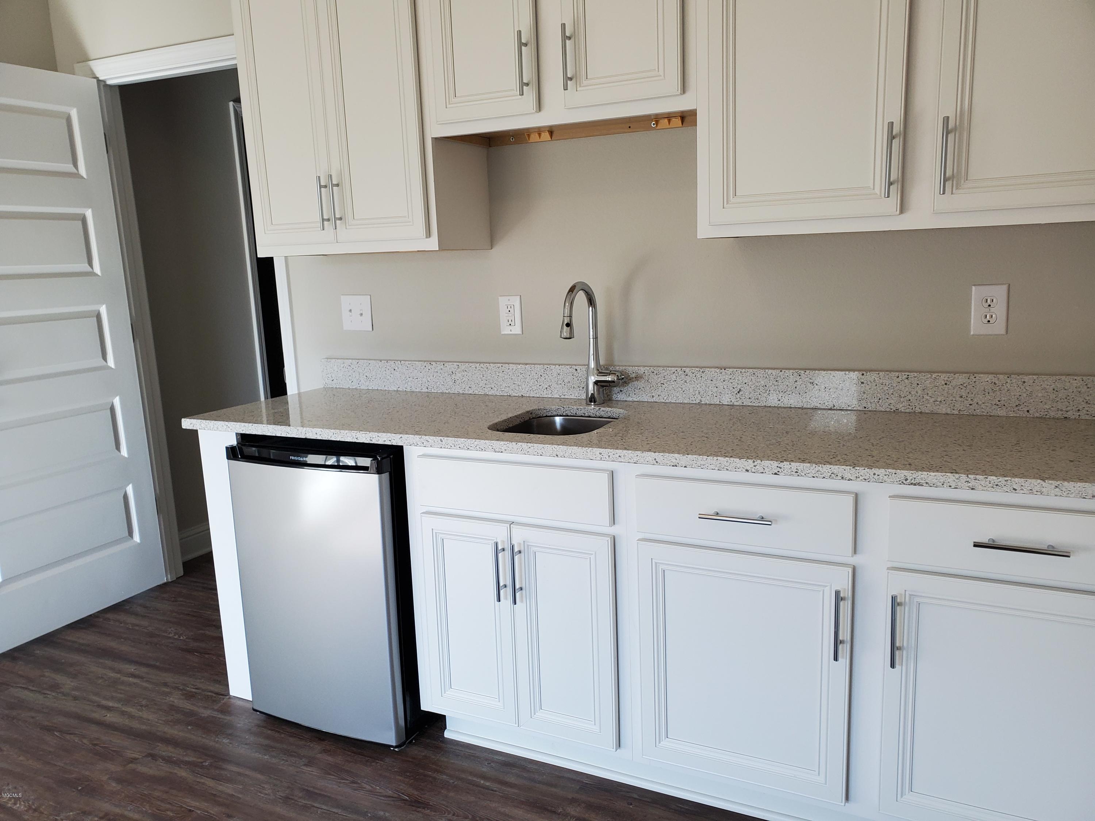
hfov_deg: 67.3
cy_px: 410
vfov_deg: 53.1
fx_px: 822
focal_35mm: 26
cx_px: 548
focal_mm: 4.3
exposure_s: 1/120
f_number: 2.4
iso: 125
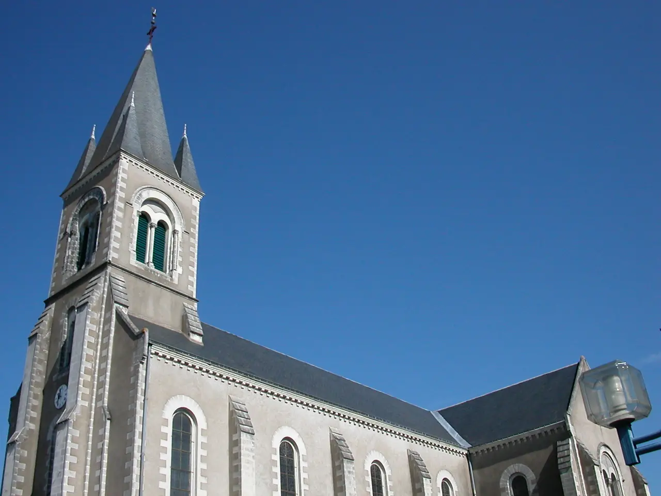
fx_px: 707
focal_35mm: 37
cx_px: 330
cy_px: 248
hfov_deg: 50.1
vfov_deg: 38.7
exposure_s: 1/930
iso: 100
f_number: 4.5
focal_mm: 5.6
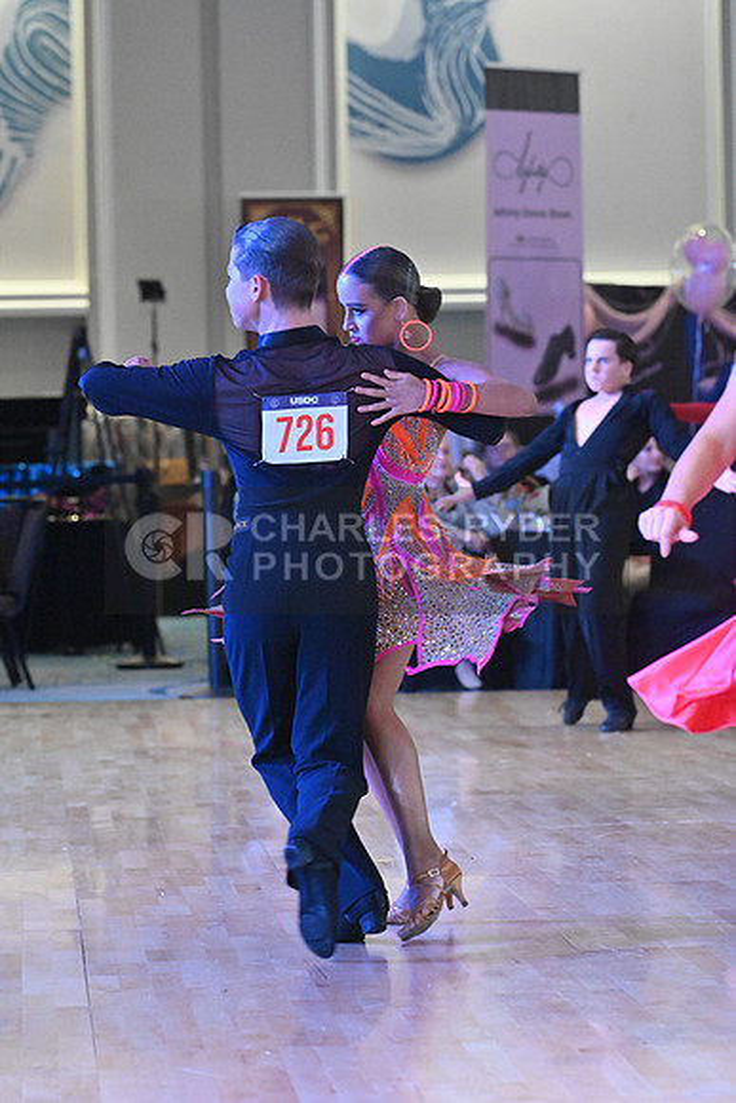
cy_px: 552
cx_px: 368
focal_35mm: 175
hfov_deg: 7.9
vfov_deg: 11.7
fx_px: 5363
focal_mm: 175
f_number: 7.1
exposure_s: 1/400
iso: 10000
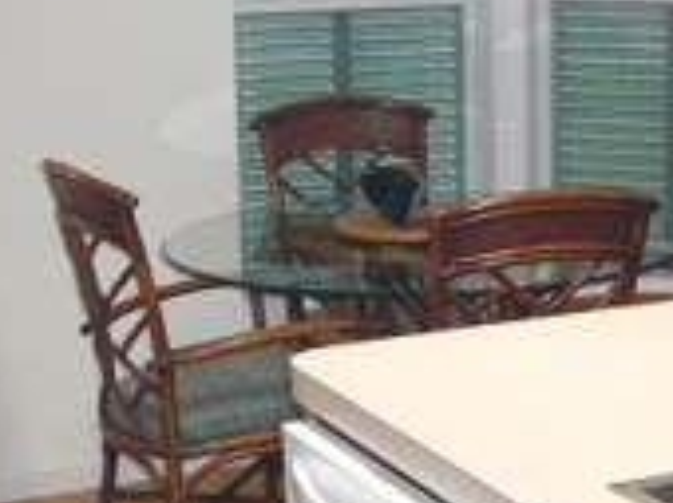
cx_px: 709
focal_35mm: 99
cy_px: 135
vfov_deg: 14.8
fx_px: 1922
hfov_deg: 19.2
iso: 250
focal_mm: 5.2
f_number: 2.8
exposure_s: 1/30
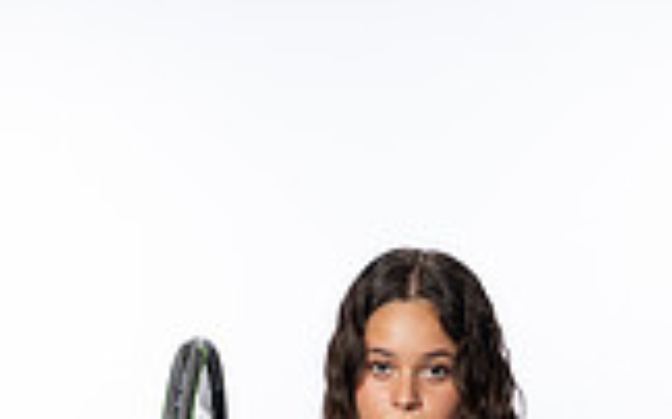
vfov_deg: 8.3
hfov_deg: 14.2
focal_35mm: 147
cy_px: 921
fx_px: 2690
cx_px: 423
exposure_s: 1/250
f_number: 8
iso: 640
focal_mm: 52
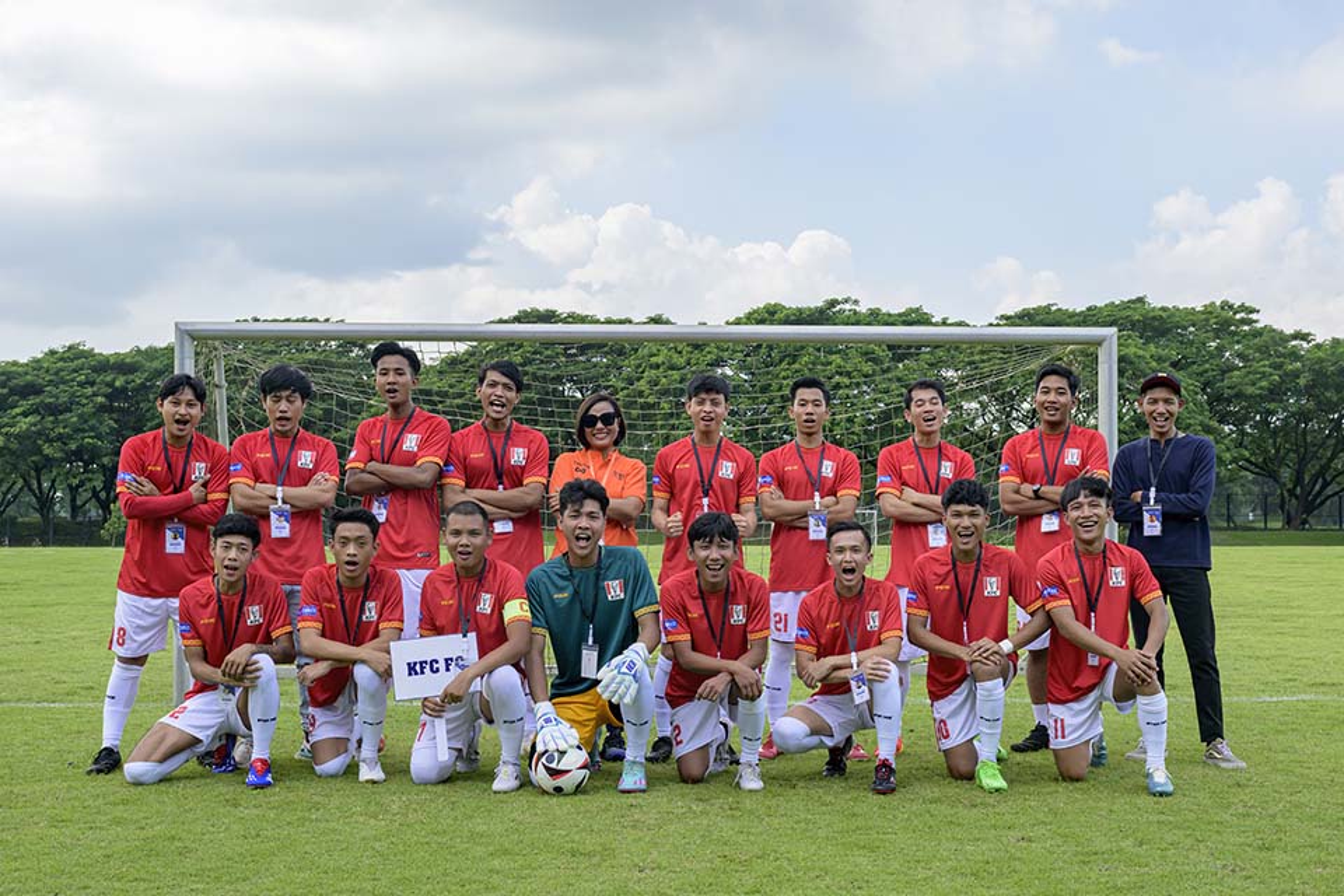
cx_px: 672
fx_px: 1568
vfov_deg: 31.9
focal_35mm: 42
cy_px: 448
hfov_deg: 46.4
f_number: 8
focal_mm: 42
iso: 400
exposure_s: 1/400
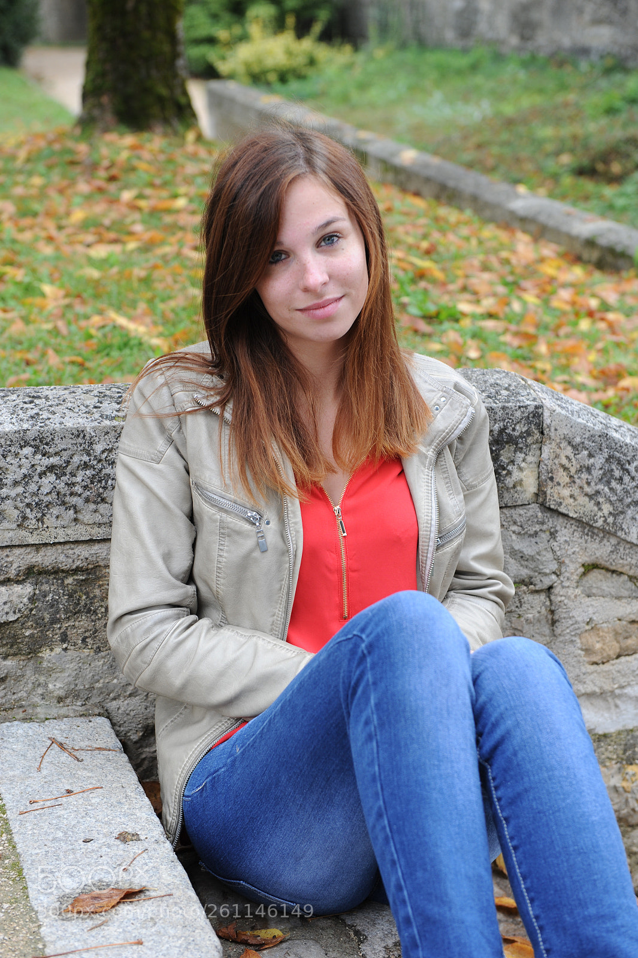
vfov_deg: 33.4
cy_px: 479
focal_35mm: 60
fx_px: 1597
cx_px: 319
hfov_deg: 22.6
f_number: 4.5
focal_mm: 60
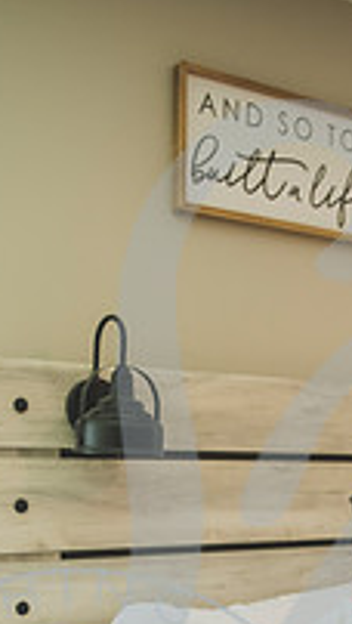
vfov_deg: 34.0
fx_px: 927
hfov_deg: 21.5
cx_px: 219
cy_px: 621
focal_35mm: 56
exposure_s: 1/125
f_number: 2.8
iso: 1600
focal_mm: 24
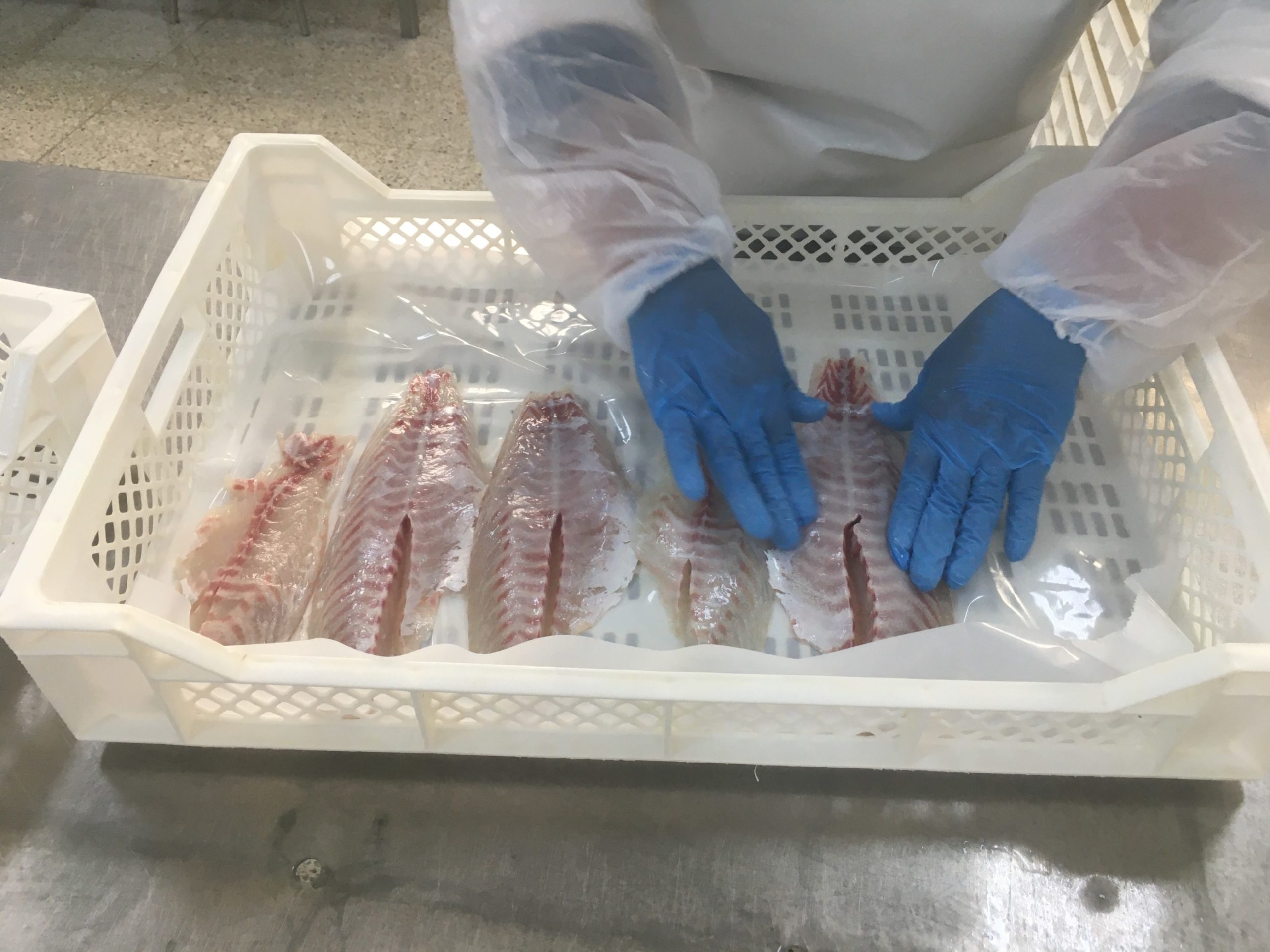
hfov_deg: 61.7
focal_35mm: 29
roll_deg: +0.2
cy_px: 476
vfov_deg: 48.2
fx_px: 1064
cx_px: 635
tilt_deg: -44.5
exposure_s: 1/33
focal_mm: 4.15
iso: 64
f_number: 2.2
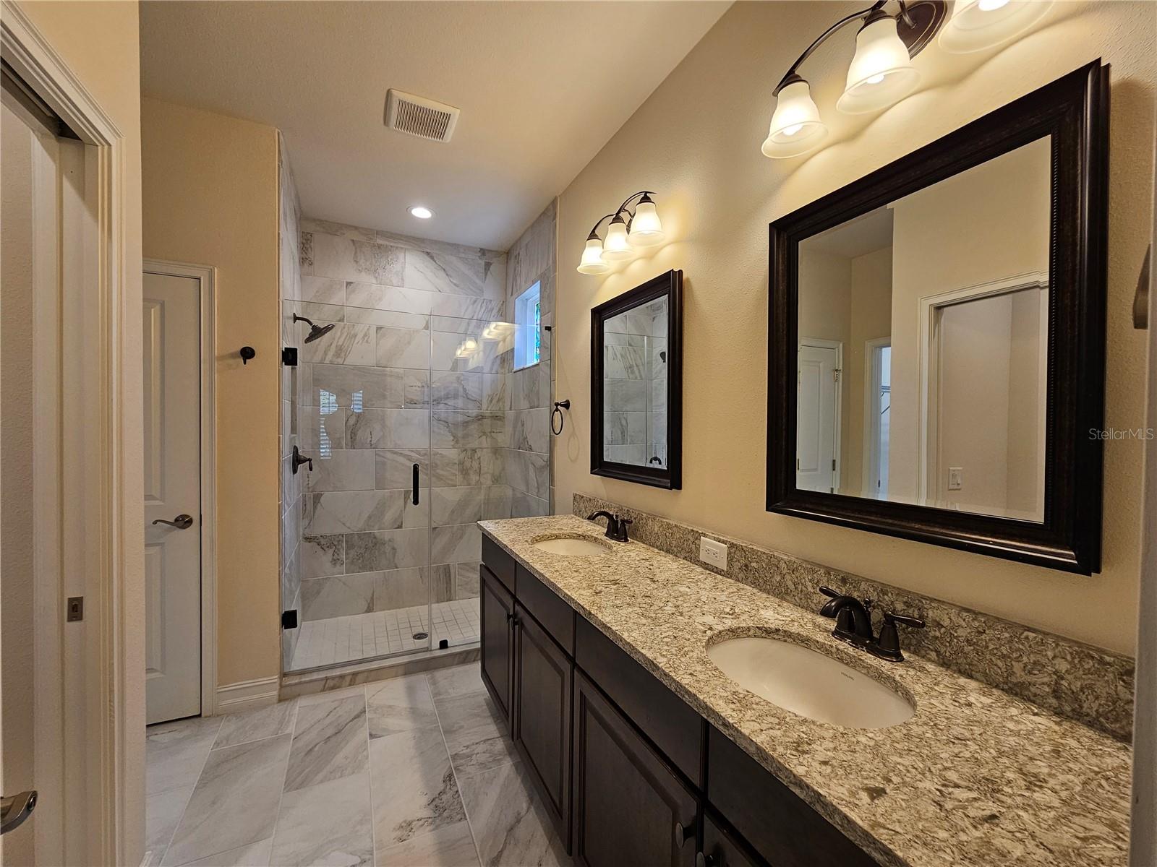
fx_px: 435
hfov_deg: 106.2
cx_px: 578
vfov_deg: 89.9
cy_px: 434
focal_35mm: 13
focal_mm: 2.2
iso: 80
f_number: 2.2
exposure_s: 1/60
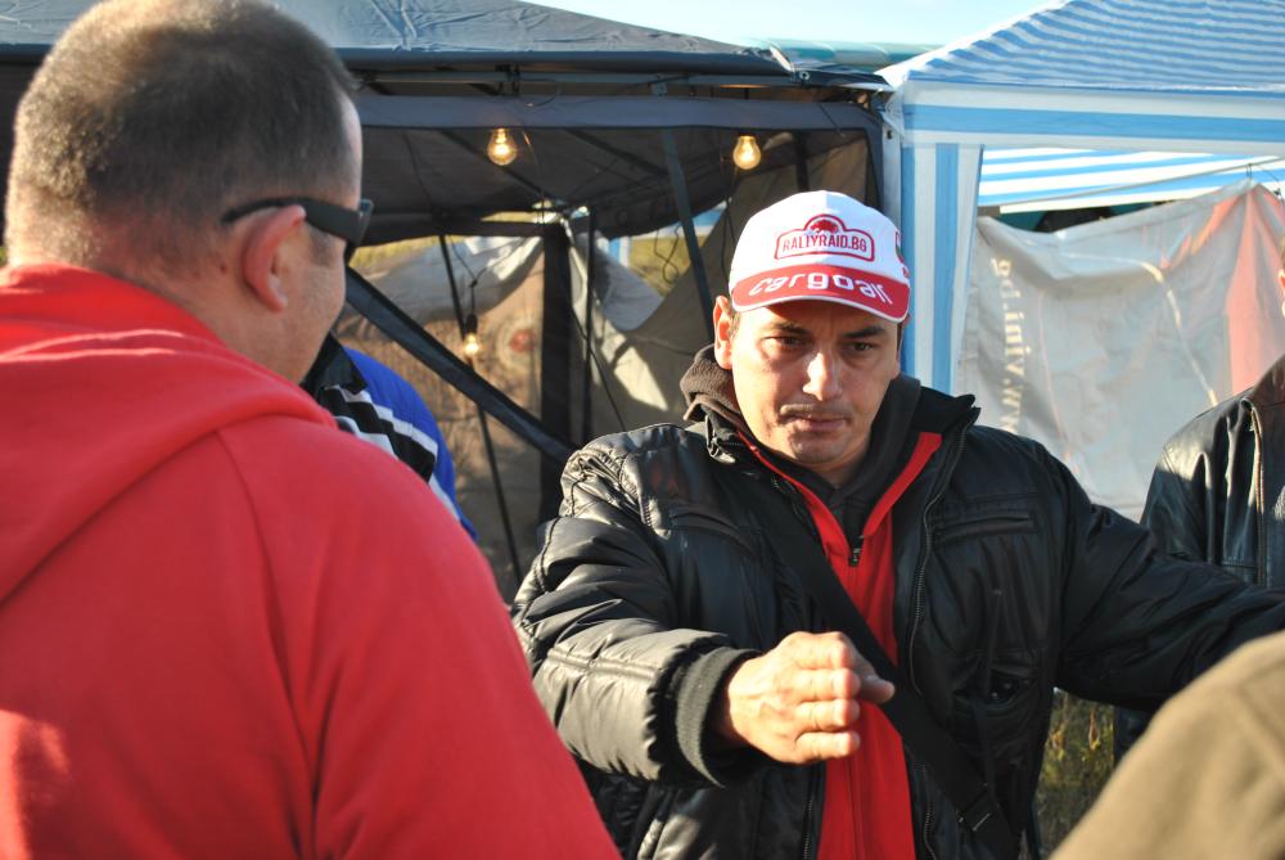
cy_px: 430
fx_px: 1876
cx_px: 642
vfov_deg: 25.8
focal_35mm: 52
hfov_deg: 37.8
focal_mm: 35
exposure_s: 1/125
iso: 100
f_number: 5.6
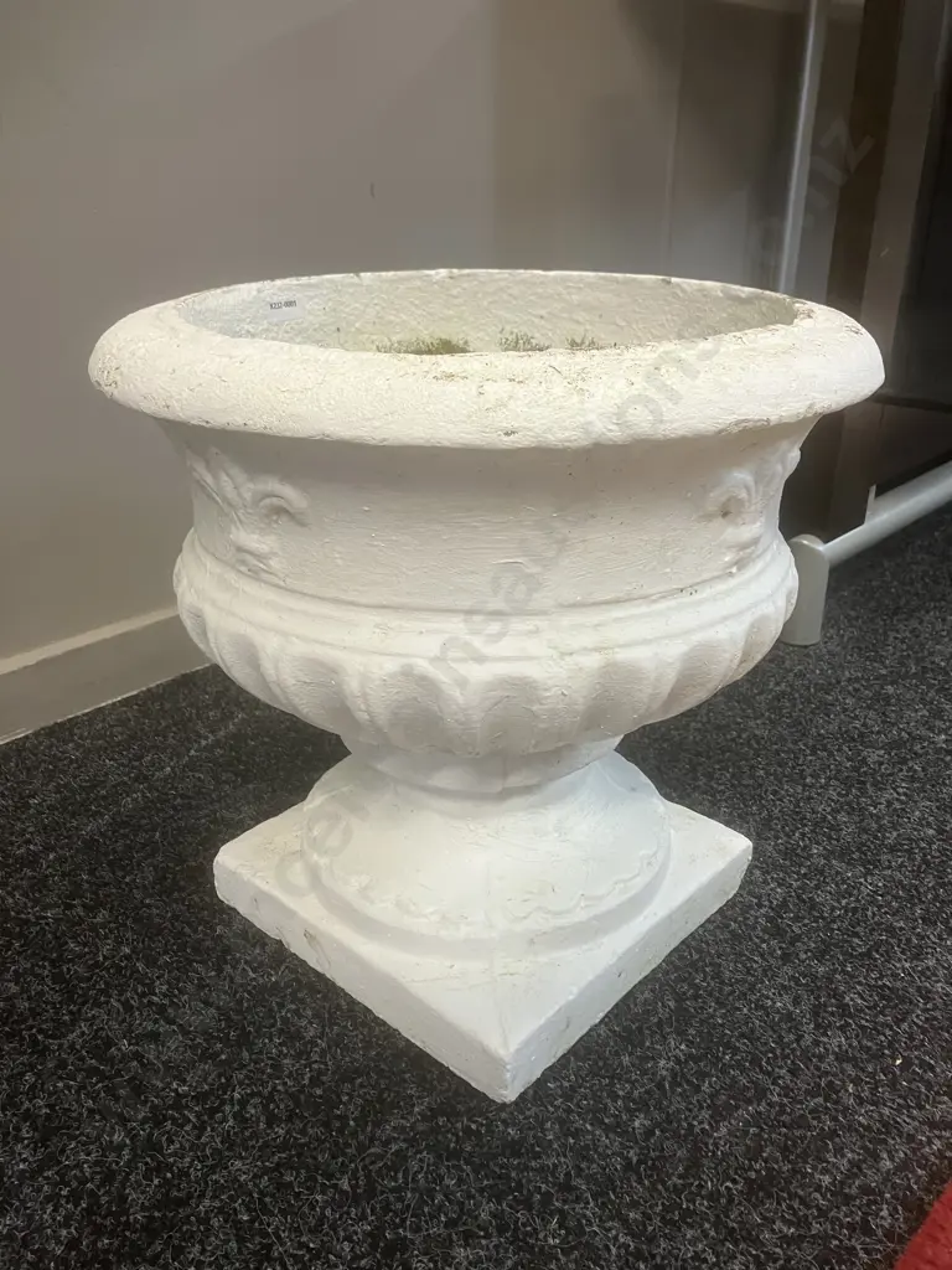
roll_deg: +1.8
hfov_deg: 49.7
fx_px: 1027
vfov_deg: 63.4
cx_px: 476
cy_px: 635
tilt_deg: -24.4
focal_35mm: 28
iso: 125
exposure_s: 1/50
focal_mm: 3.99
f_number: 1.8
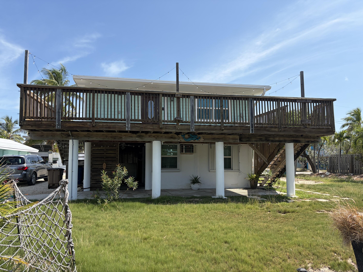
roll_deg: +0.4
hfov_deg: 67.3
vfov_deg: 53.1
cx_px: 182
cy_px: 136
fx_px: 273
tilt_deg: +5.6
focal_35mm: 26
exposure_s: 1/2865
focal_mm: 5.96
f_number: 1.6
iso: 50
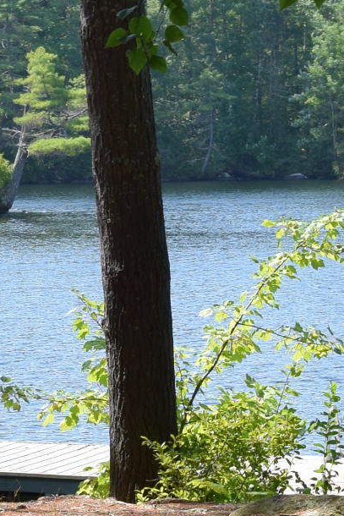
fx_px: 3380
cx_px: -162
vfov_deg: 8.7
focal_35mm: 236
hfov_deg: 5.8
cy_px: 180
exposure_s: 1/320
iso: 200
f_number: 9
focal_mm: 32
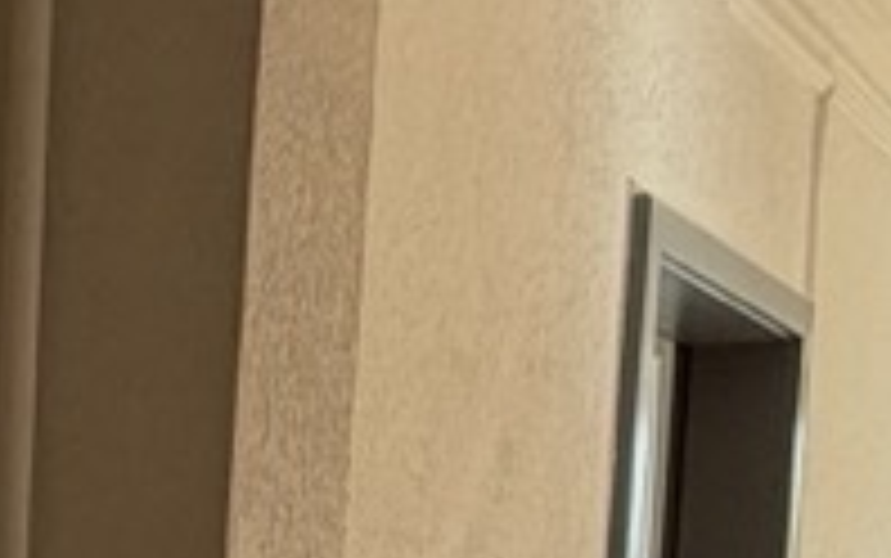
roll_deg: -1.2
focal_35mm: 96
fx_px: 2332
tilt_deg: -3.8
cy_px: 846
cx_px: -783
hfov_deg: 17.1
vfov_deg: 12.9
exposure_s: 1/121
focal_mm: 2.22
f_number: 2.2
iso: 100
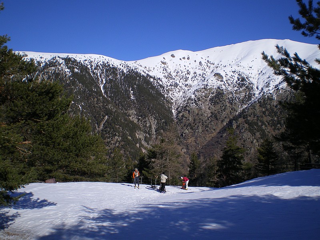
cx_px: 160
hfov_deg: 49.0
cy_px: 120
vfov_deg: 37.7
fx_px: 351
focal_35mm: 38
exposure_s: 1/640
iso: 64
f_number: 4.6
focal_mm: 6.3
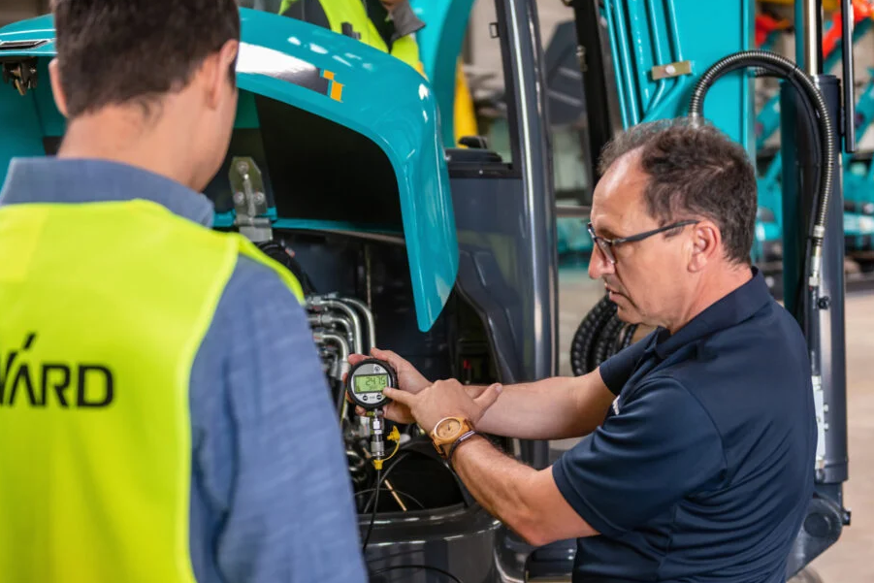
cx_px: 433
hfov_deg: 39.6
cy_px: 318
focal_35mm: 50
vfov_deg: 27.0
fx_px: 1214
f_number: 2.8
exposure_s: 1/160
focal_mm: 44
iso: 800
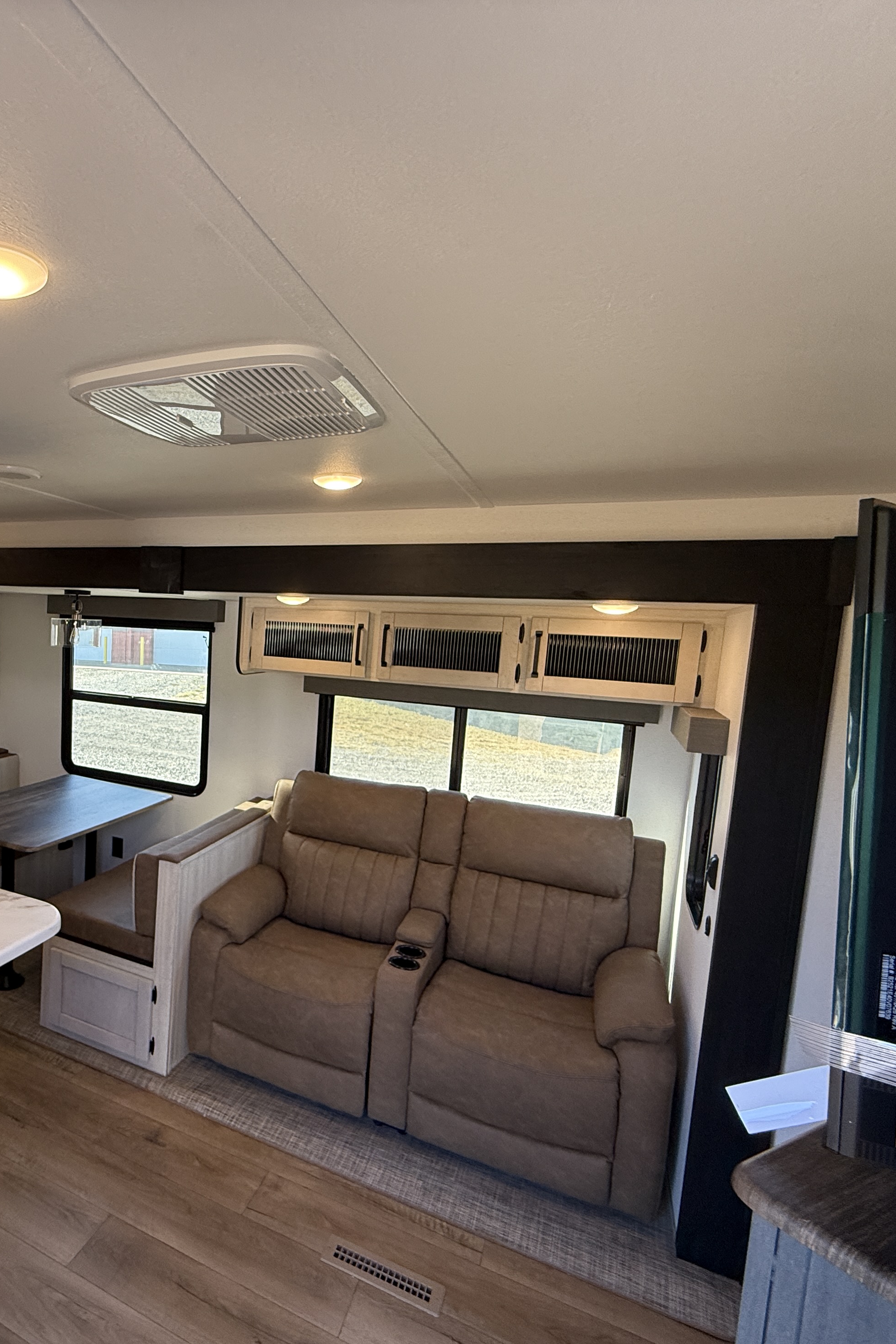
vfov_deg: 84.0
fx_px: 747
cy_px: 692
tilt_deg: -5.8
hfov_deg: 56.8
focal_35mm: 20
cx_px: 164
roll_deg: -1.4
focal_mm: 2.22
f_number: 2.2
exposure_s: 1/99
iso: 125
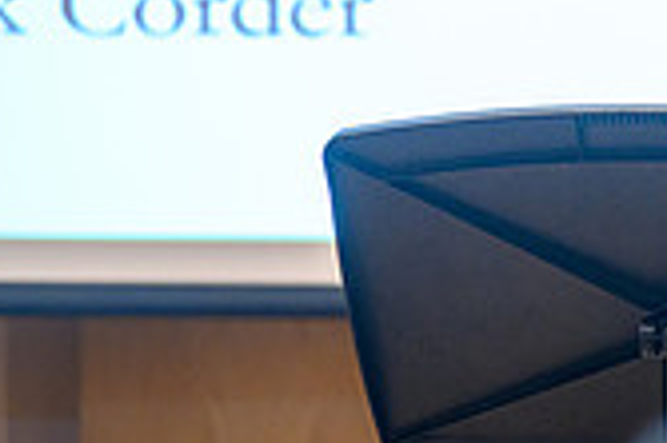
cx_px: 911
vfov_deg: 2.7
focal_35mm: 501
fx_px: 9273
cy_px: 146
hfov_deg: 4.1
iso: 1800
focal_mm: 139
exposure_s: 1/125
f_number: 2.8
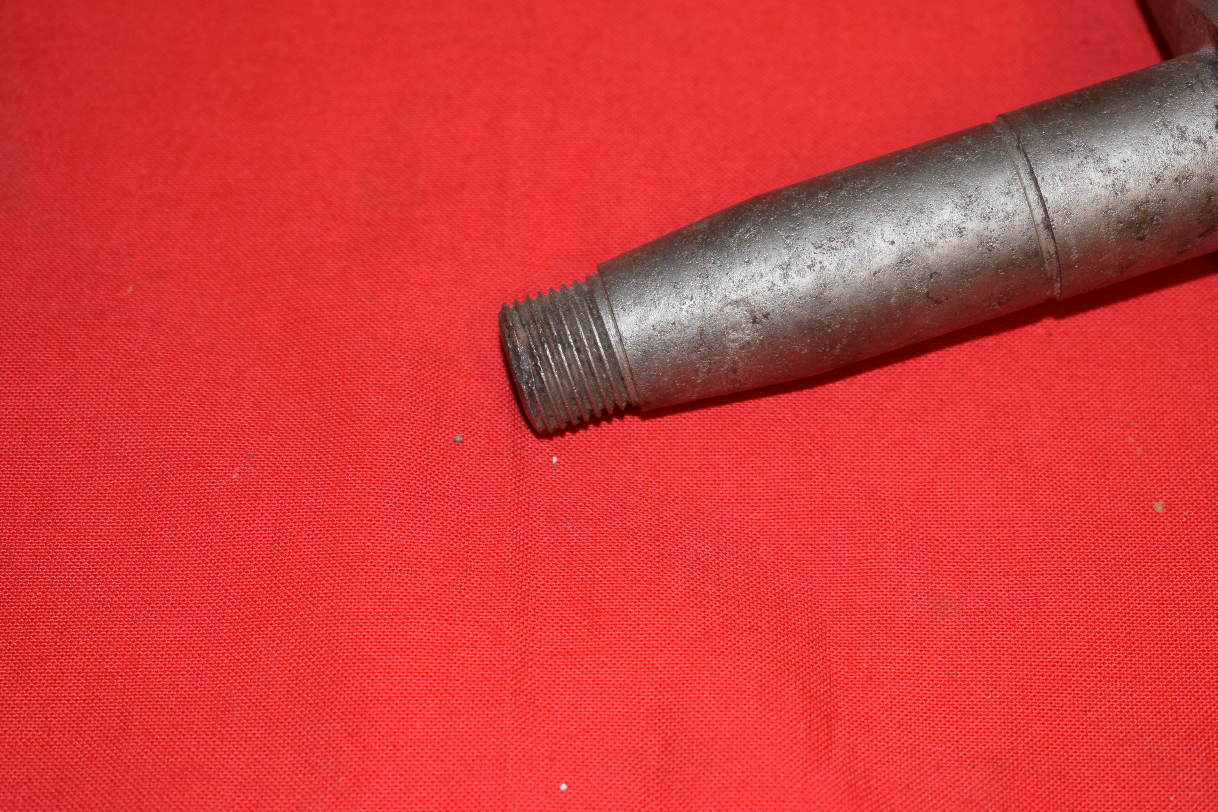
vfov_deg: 16.6
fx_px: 2792
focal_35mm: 82
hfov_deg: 24.6
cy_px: 406
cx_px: 609
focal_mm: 55
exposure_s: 1/60
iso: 640
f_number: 5.6
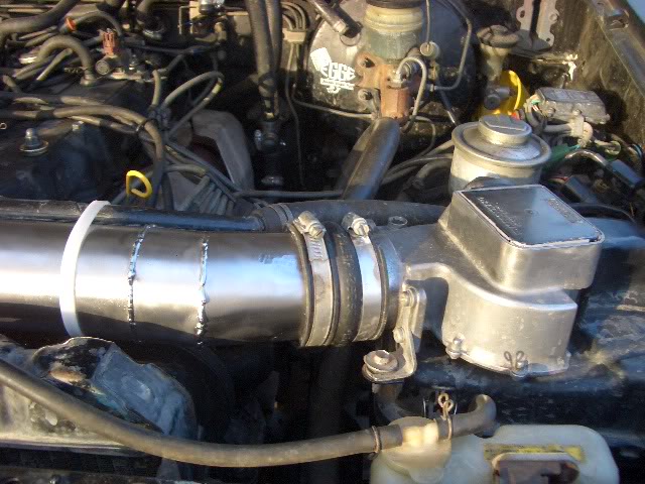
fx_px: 652
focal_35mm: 35
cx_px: 322
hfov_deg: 52.6
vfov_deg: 40.7
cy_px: 242
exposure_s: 1/100
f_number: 2.6
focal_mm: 5.8
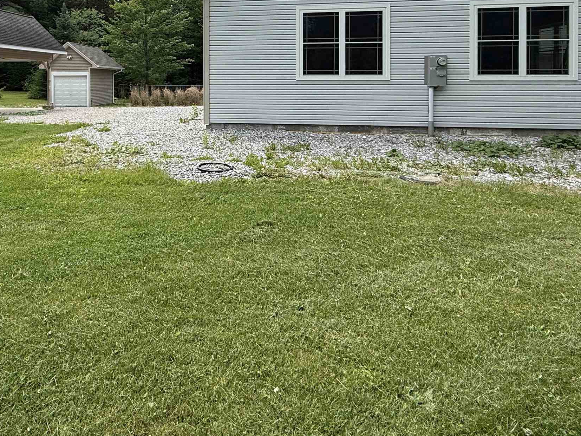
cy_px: 79
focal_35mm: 26
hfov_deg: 65.3
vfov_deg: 49.6
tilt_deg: +0.3
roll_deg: +0.0
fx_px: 436
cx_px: 189
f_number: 2.2
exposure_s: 1/1399
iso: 64
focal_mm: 2.22
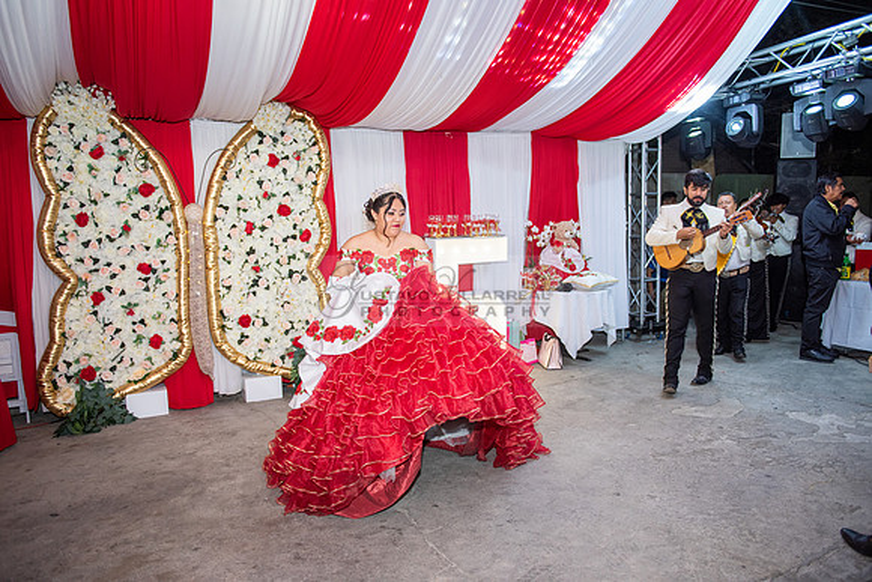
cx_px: 436
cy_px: 291
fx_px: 630
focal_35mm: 26
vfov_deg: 49.6
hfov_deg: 69.4
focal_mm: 26
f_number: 3.2
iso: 800
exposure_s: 1/160
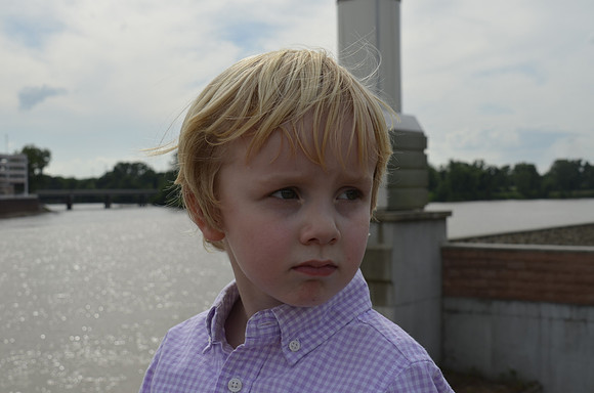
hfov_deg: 39.0
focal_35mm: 51
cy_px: 196
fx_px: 840
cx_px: 297
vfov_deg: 26.4
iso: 100
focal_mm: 34
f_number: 9
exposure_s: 1/320
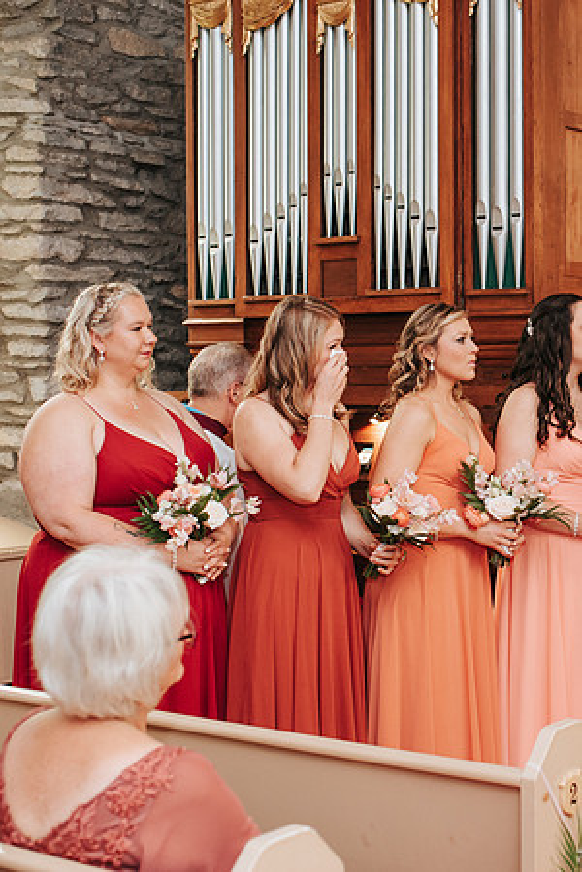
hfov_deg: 21.1
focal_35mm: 63
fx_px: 1530
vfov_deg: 31.9
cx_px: 524
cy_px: 425
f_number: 2.8
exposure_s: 1/200
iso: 1000
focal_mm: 35
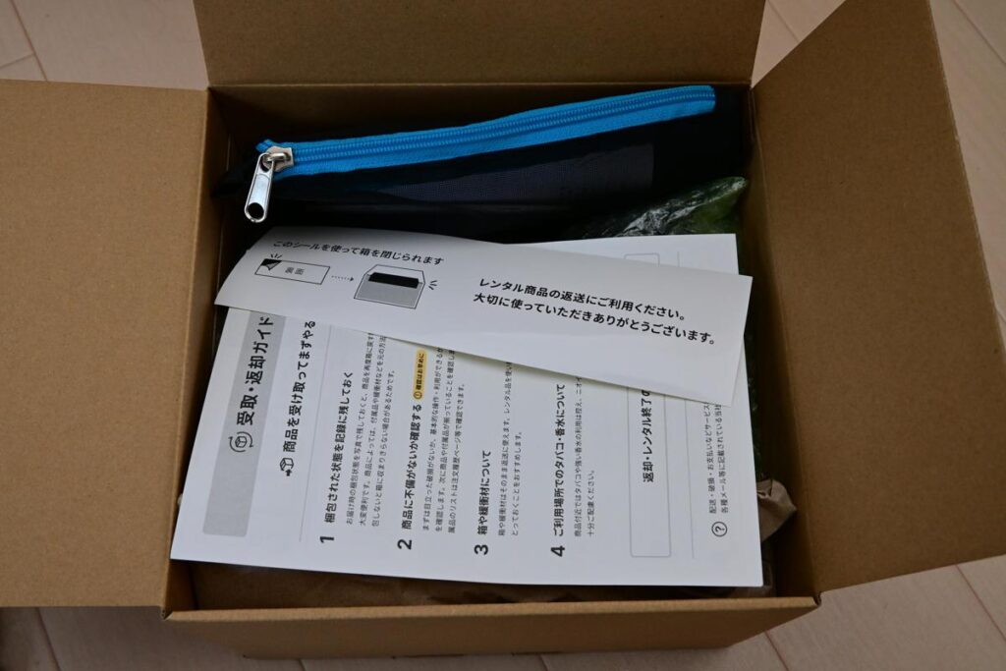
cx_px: 503
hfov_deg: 53.1
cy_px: 336
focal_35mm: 36
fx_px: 1006
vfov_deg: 36.9
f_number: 8
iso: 800
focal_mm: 24
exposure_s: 1/60
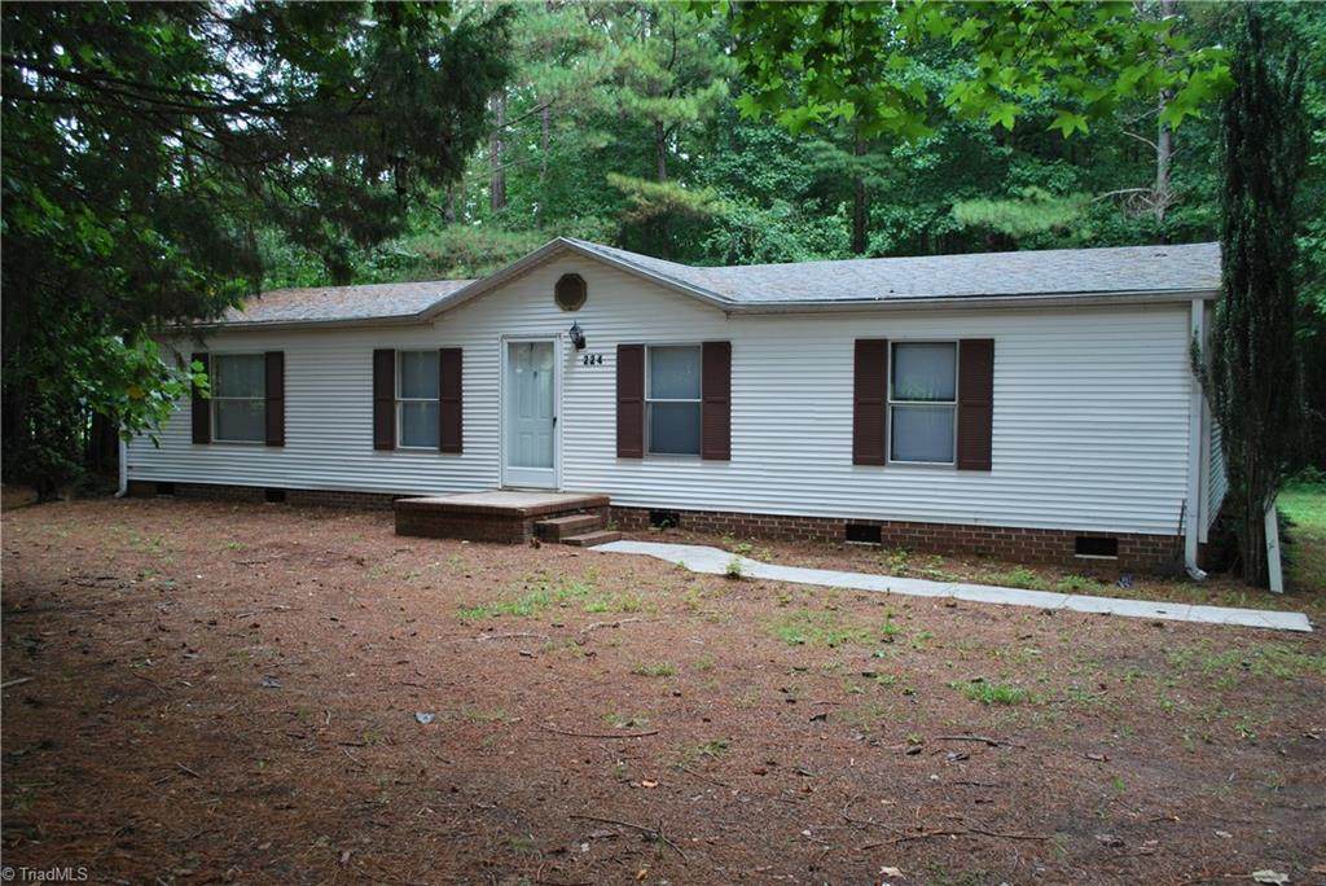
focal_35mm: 30
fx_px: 1106
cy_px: 443
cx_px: 663
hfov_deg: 61.9
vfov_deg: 43.7
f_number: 5
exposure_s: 1/100
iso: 200
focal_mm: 20
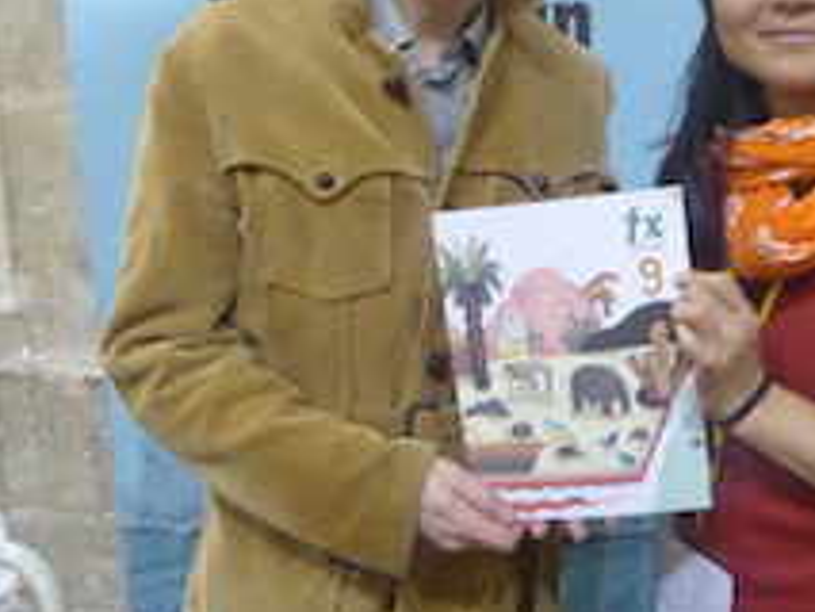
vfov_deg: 30.7
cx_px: 574
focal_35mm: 47
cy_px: 199
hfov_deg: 39.7
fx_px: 1107
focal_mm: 4.3
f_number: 3.3
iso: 800
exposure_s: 1/40
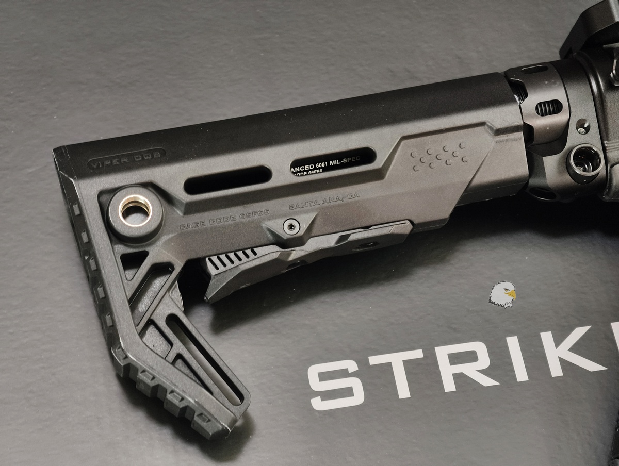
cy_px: 233
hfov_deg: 23.0
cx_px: 310
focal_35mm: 85
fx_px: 1522
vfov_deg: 17.4
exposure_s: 1/13.3
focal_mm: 22.48
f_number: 2.67
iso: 843
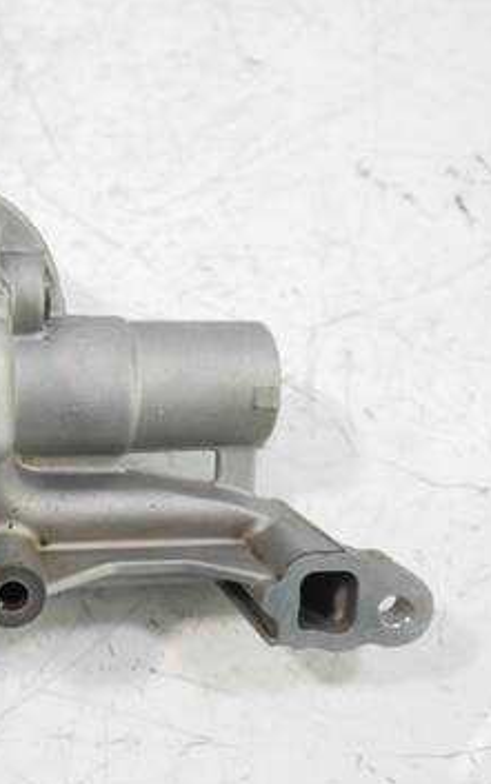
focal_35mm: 49
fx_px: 1048
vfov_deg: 41.0
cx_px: -31
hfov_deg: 24.8
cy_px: 395
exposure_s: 1/60
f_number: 4
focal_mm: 17
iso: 800
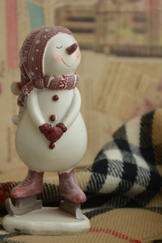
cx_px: 71
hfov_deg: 7.5
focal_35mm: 184
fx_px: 1240
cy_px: 111
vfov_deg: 11.2
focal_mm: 85
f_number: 5.6
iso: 400
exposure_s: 1/50
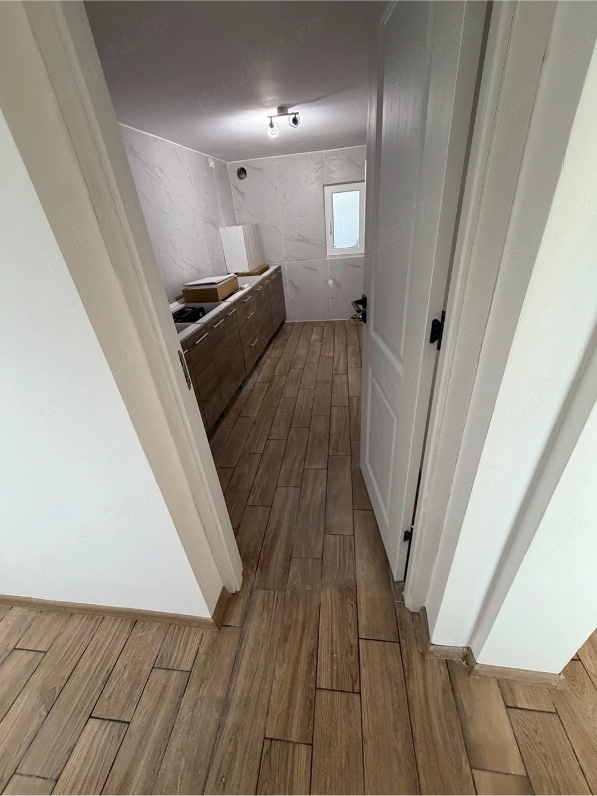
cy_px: 398
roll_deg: +5.1
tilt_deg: -29.8
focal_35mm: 14
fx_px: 322
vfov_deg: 102.1
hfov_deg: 85.7
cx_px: 298
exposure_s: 1/75
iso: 320
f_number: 2.2
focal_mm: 2.22
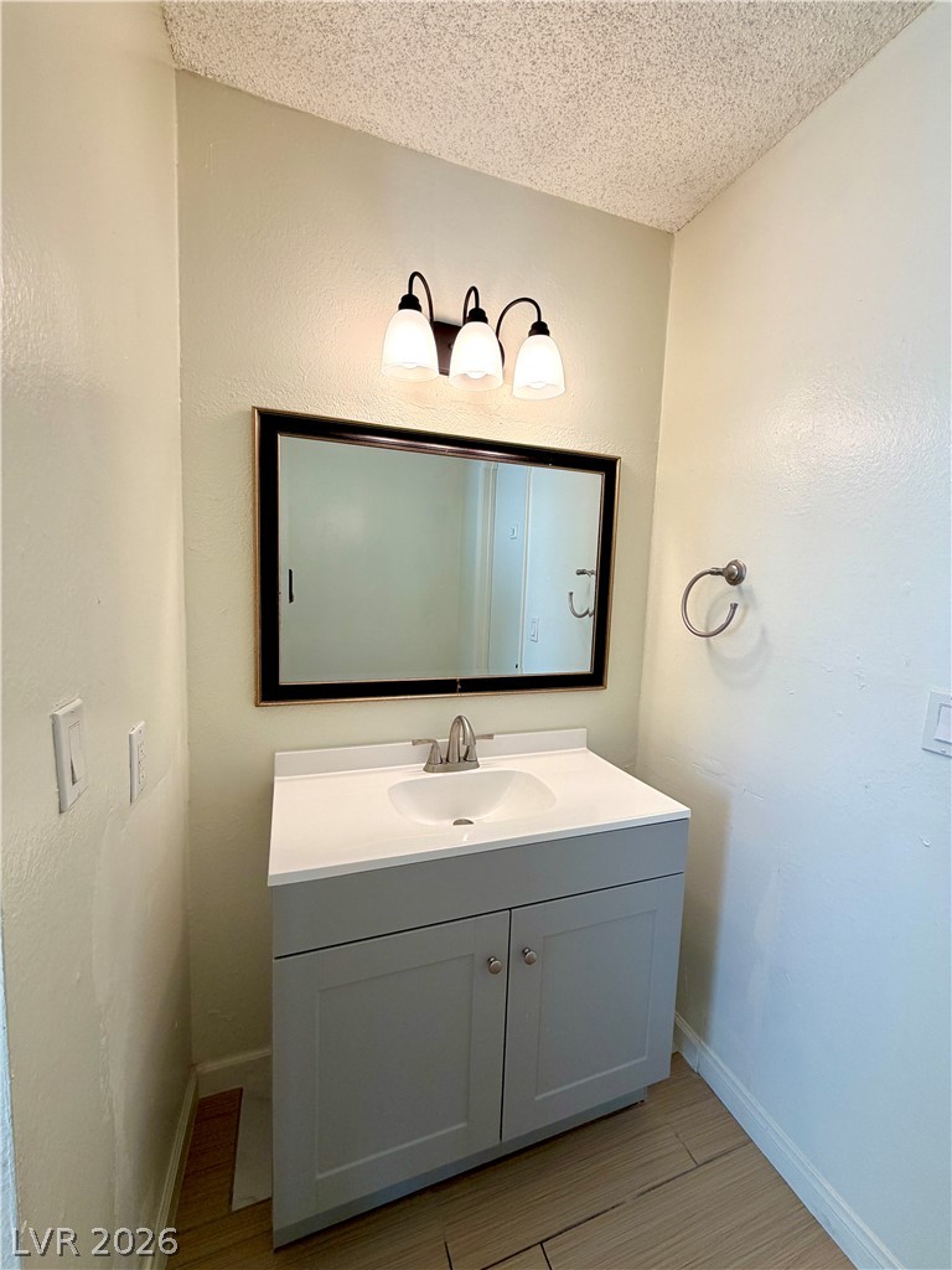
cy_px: 635
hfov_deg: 85.7
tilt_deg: -6.4
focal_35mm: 14
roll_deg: -1.7
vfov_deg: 102.1
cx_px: 476
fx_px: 513
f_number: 2.2
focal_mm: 2.22
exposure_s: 1/120
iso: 64
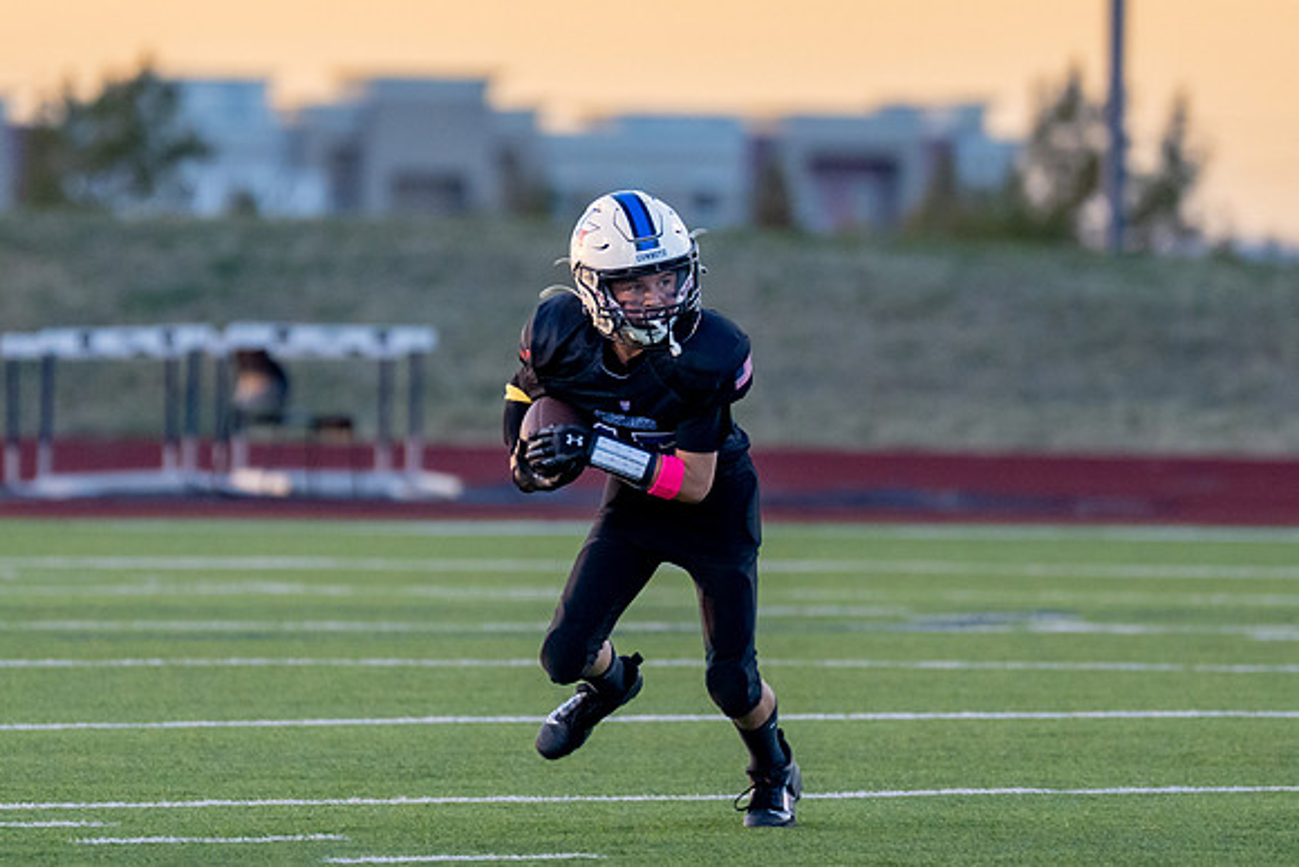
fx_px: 18701
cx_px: 685
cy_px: 397
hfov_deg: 4.0
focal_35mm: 518
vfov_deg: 2.7
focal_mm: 200
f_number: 2.8
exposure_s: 1/1250
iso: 640
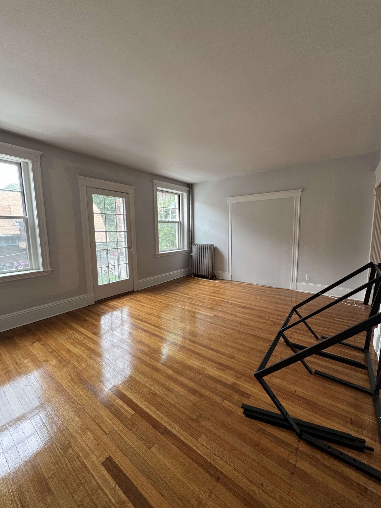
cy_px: 254
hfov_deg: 85.7
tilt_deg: -6.9
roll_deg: +0.7
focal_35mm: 14
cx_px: 190
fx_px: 205
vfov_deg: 102.1
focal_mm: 2.22
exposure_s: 1/99
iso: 80
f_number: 2.2
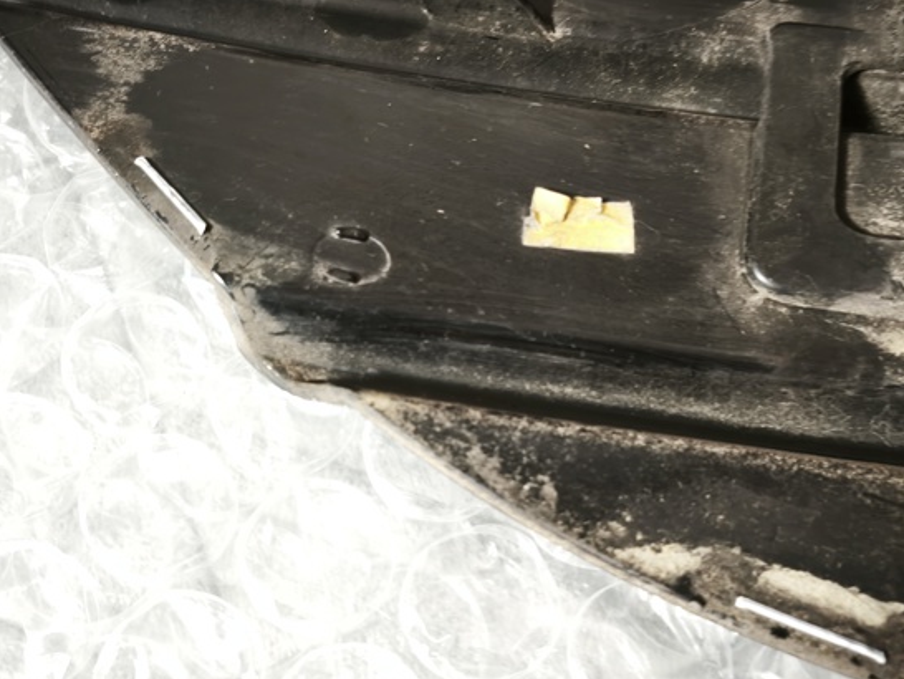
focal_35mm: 41
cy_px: 368
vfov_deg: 35.1
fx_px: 1071
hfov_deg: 45.8
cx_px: 444
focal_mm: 5.35
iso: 2500
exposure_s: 1/25
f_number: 1.7
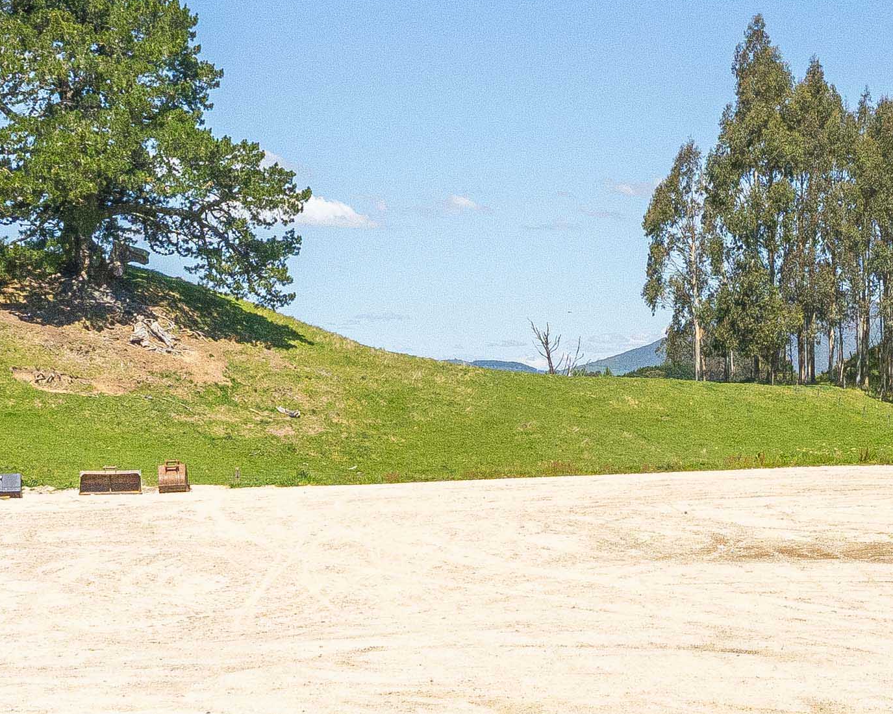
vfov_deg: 19.0
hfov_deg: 22.9
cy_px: 363
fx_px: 2138
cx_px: 843
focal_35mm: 81
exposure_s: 1/2500
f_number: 8
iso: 640
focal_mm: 14.9
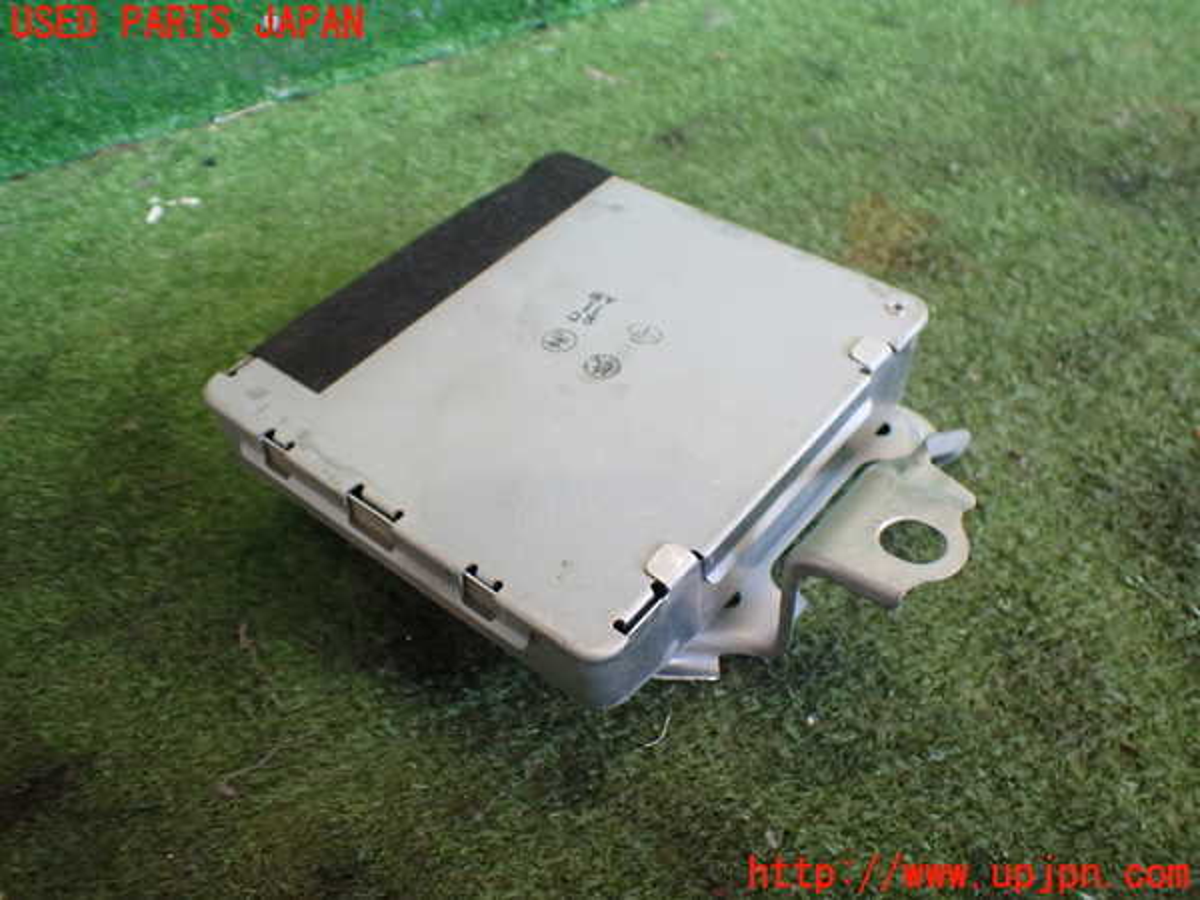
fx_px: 1040
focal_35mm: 30
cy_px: 450
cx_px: 600
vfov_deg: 46.8
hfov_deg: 60.0
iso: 500
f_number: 2.3
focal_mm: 5.4
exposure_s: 1/125
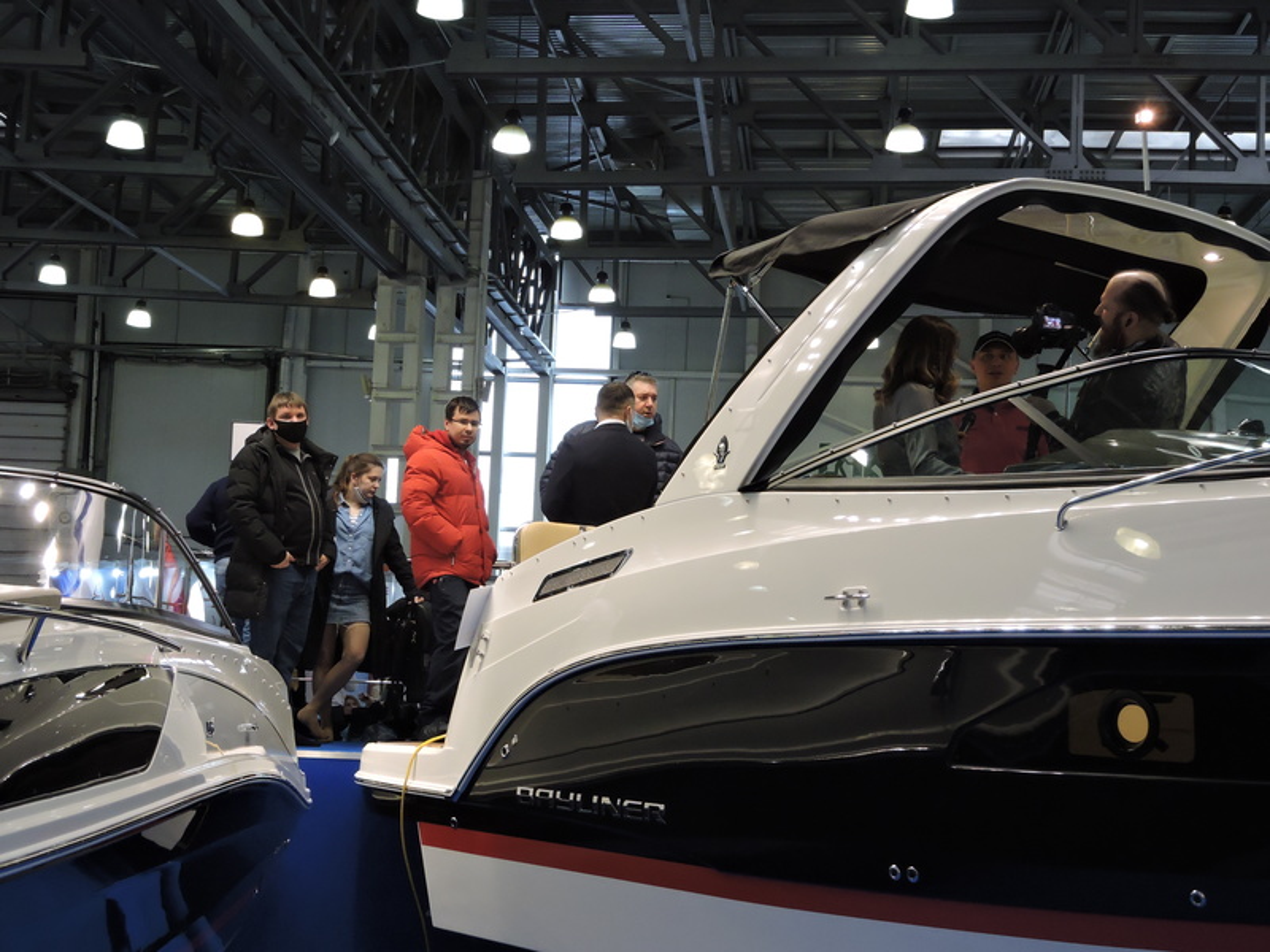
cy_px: 476
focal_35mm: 55
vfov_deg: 26.6
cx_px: 635
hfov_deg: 34.9
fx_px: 2018
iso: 500
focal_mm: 9.9
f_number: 4
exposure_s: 1/60
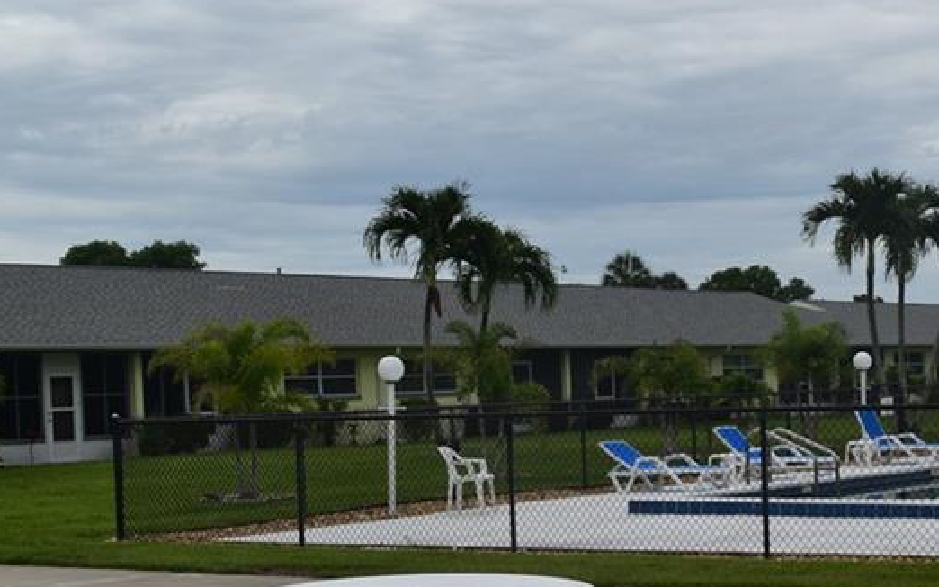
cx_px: 739
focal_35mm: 78
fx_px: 1996
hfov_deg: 26.0
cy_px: 508
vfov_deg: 16.5
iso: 100
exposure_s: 1/200
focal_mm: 26
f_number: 13
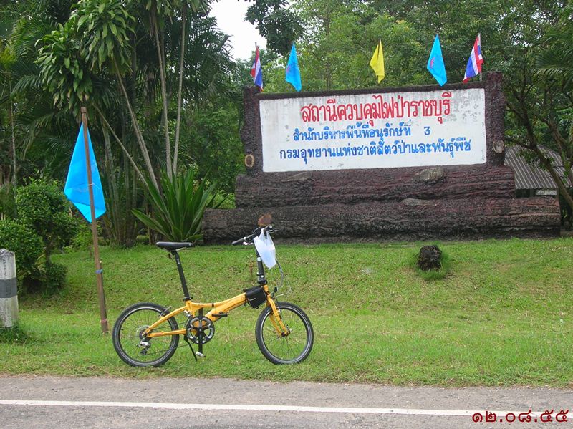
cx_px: 286
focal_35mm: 58
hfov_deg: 33.3
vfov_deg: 25.2
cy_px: 214
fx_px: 960
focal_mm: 9.6
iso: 50
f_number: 3.5
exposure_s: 1/80.6
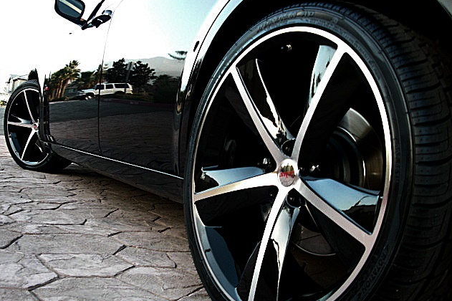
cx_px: 223
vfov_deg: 35.0
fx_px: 477
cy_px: 168
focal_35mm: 38
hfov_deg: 50.7
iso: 200
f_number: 2.8
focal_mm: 6.3
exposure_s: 1/80
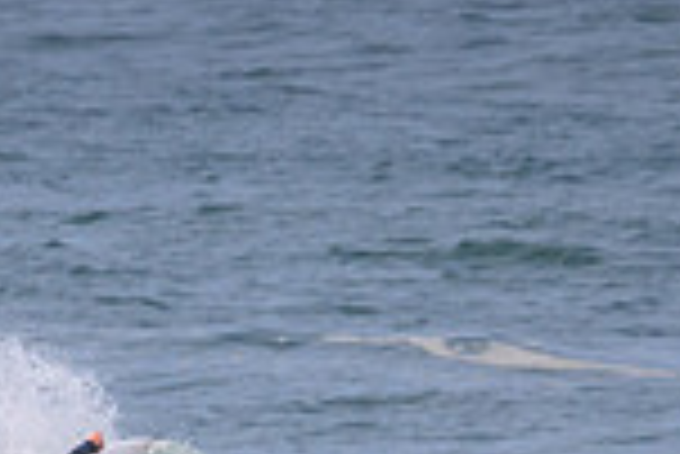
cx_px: 144
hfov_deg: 0.9
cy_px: 753
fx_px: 44393
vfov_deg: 0.6
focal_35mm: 2348
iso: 640
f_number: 11
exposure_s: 1/2000
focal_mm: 610
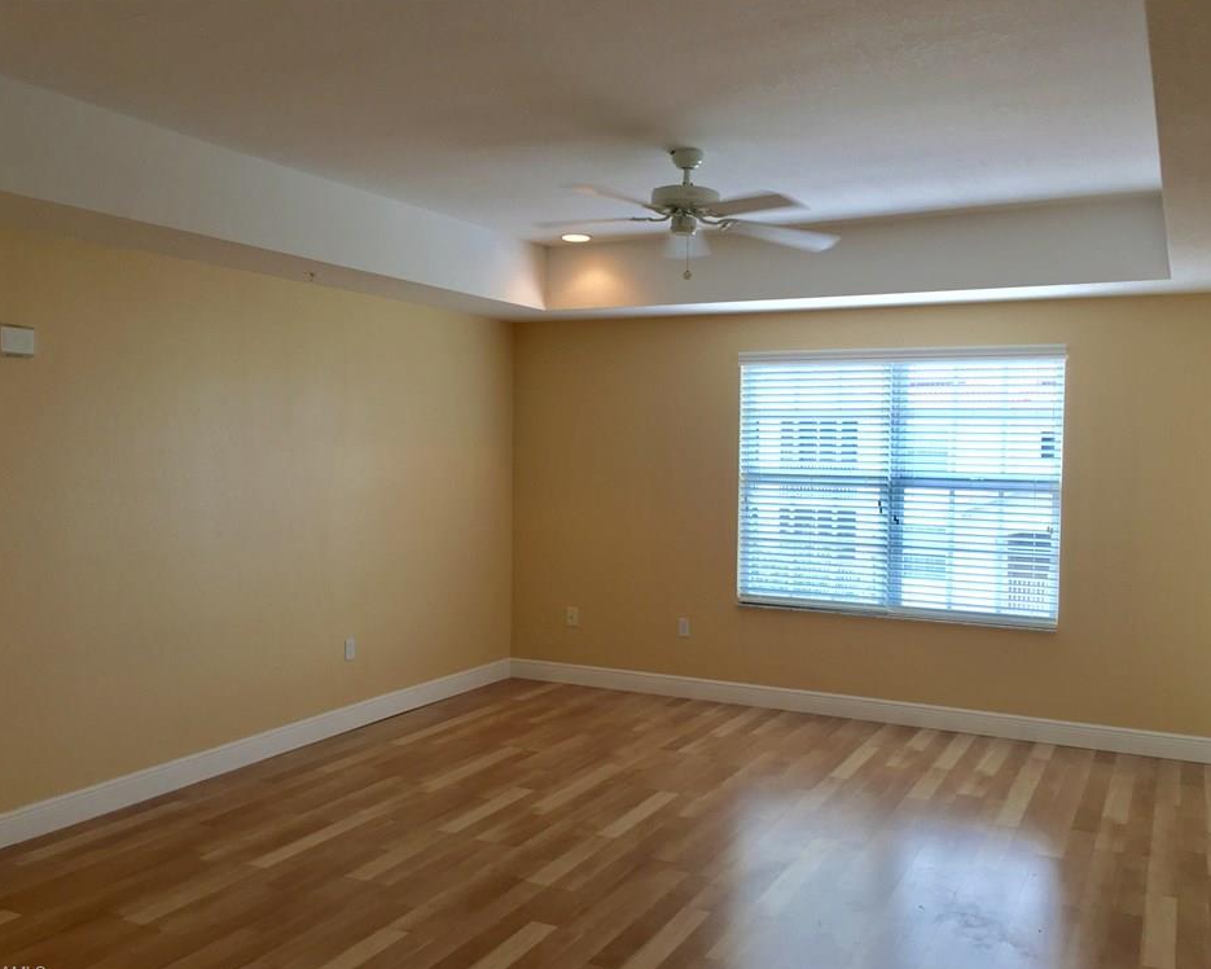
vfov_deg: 47.1
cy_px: 488
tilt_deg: -2.7
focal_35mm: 31
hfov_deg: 57.2
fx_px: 1111
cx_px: 614
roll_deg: -1.2
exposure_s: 1/60
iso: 25
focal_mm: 4.15
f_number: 2.2
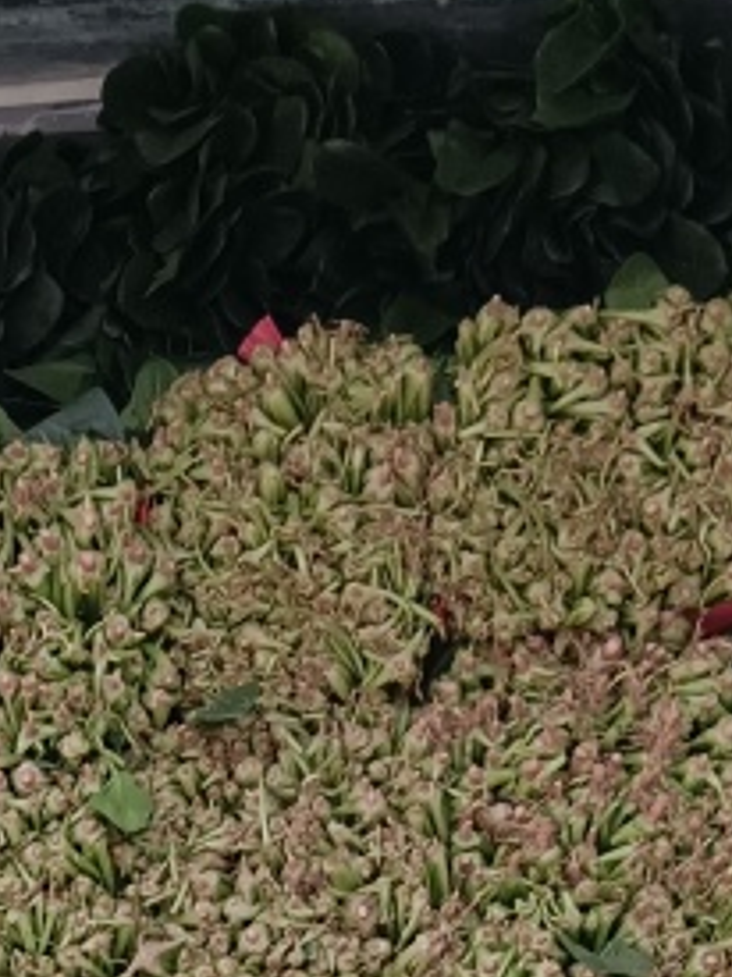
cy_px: 1672
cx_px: 89
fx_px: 2850
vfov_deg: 16.7
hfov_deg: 14.5
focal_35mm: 101
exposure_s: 1/50
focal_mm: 4.05
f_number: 1.8
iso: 309
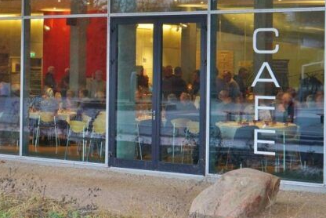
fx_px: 970
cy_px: 53
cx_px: 121
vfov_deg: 12.8
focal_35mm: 107
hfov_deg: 19.1
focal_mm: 58
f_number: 5
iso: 2000
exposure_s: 1/160
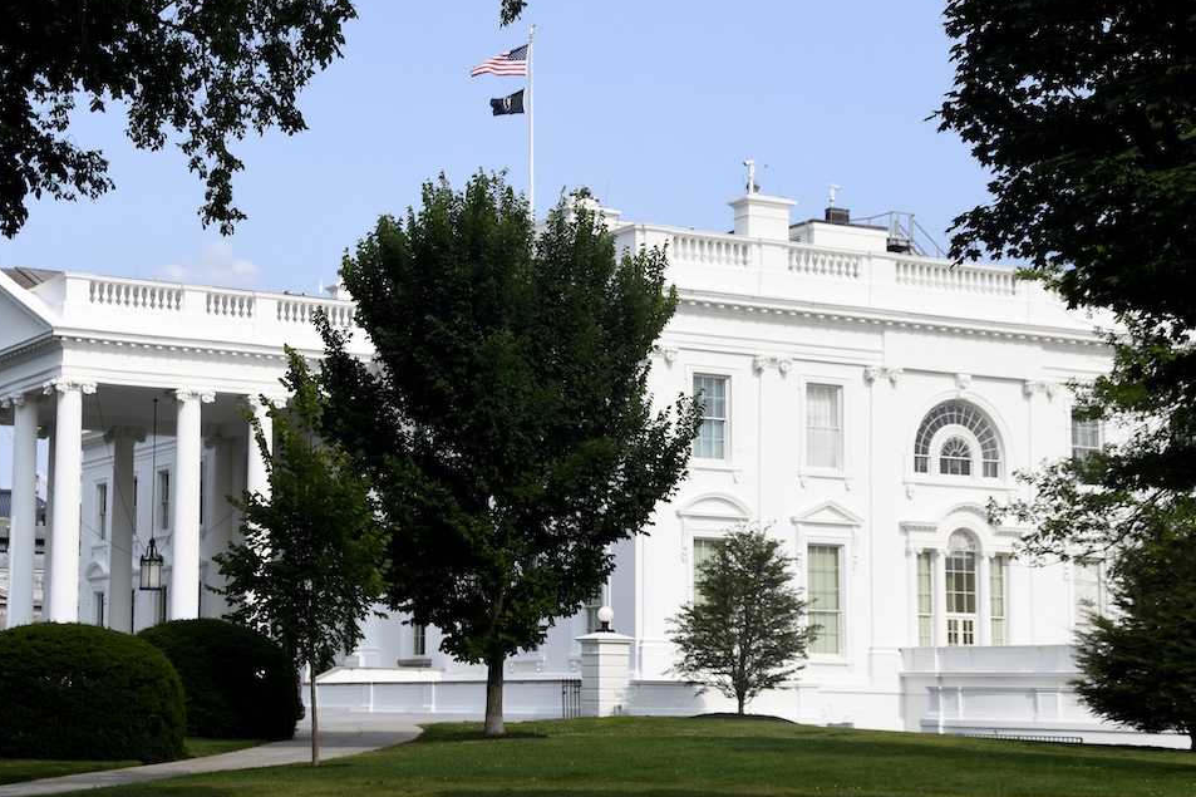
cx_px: 483
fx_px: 2259
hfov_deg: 29.6
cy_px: 405
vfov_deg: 20.0
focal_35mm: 68
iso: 64
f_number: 7.1
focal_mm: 36
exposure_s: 1/200
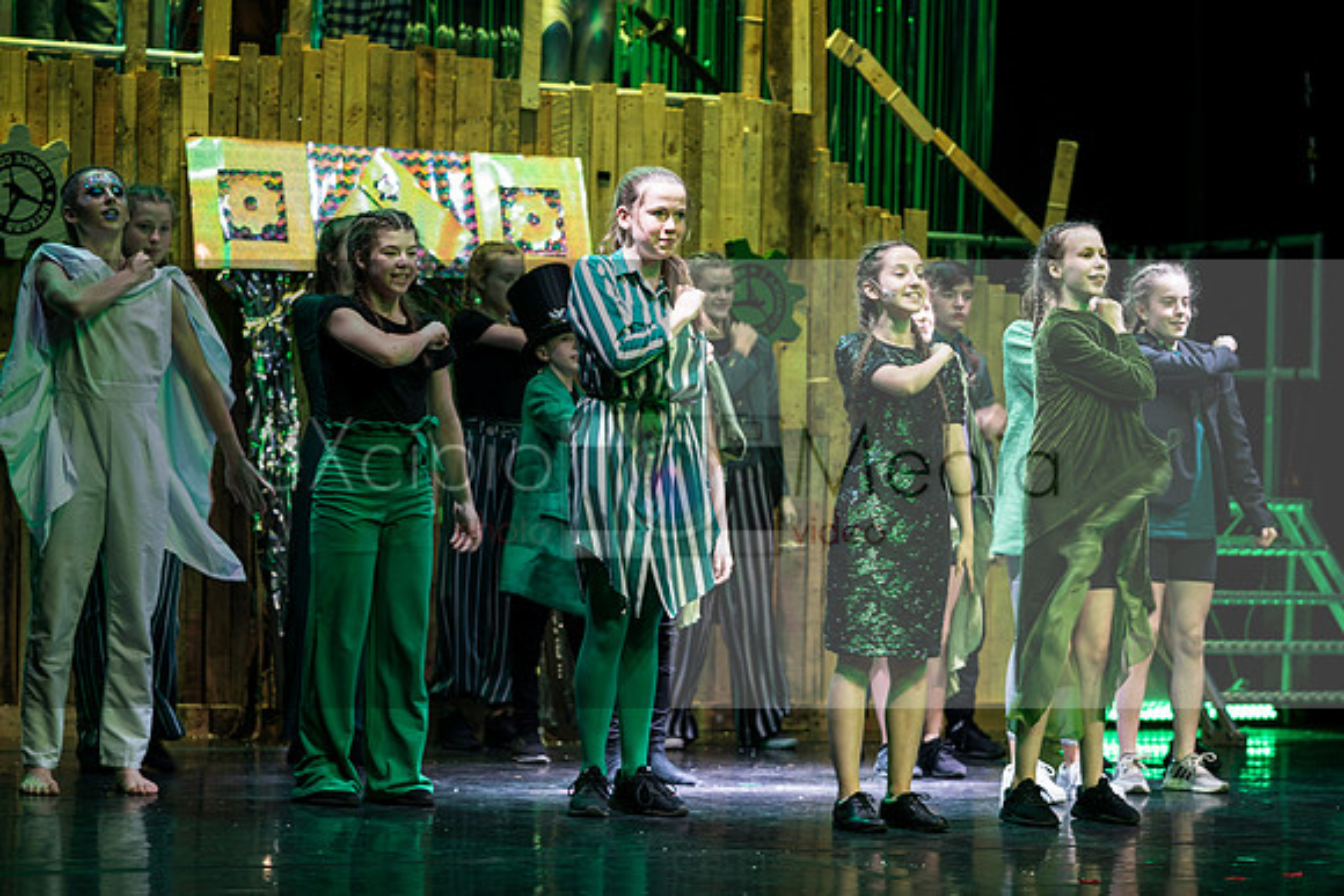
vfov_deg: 12.9
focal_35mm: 106
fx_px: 3969
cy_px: 412
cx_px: 743
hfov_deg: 19.2
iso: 320
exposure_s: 1/50
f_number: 2.8
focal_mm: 95
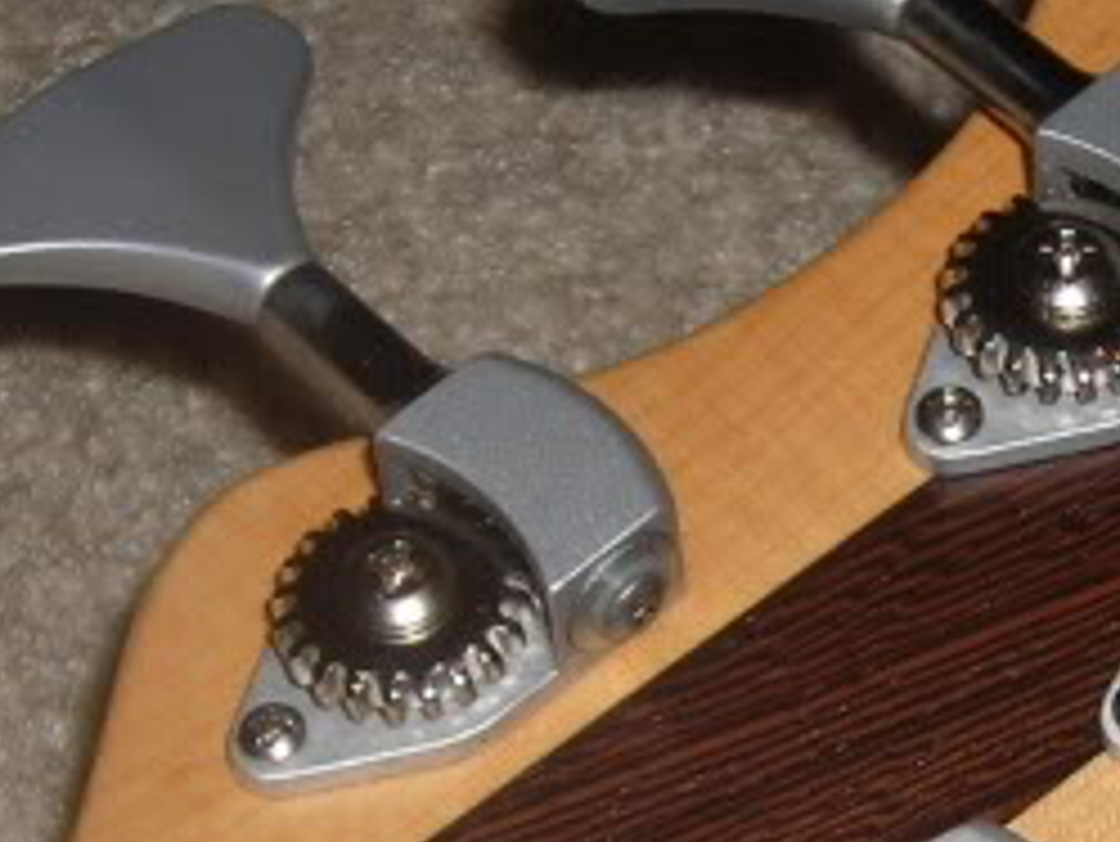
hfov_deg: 13.0
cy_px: 774
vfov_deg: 9.8
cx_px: 765
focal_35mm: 151
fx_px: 4888
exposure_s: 1/60.1
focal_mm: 7.8
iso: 50
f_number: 3.4
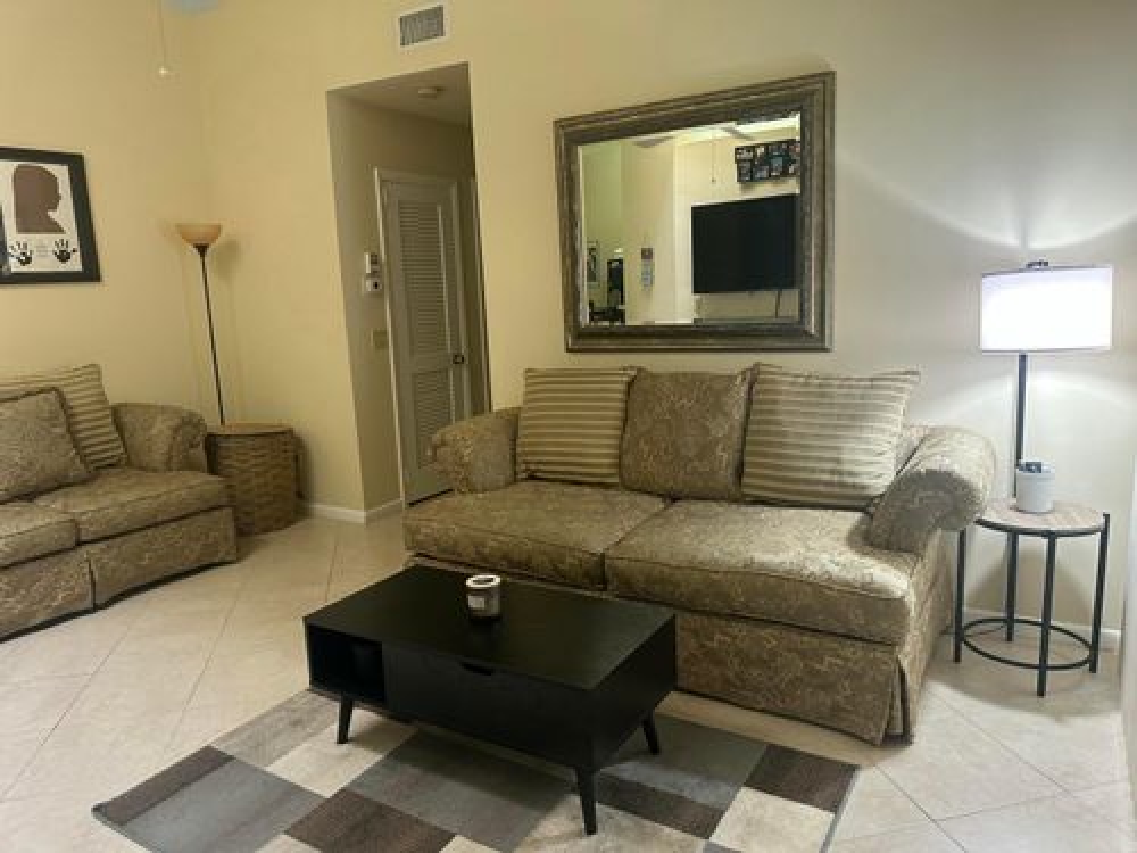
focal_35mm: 24
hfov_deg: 71.6
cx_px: 568
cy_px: 426
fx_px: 788
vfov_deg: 56.8
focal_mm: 6.86
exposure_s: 1/60
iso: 400
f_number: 1.78
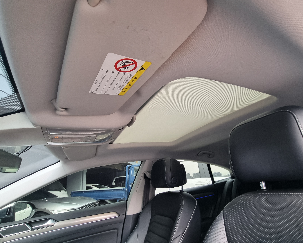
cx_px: 160
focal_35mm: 16
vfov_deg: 80.3
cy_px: 128
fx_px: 143
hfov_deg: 93.0
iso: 125
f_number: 2.2
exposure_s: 1/60
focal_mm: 2.2
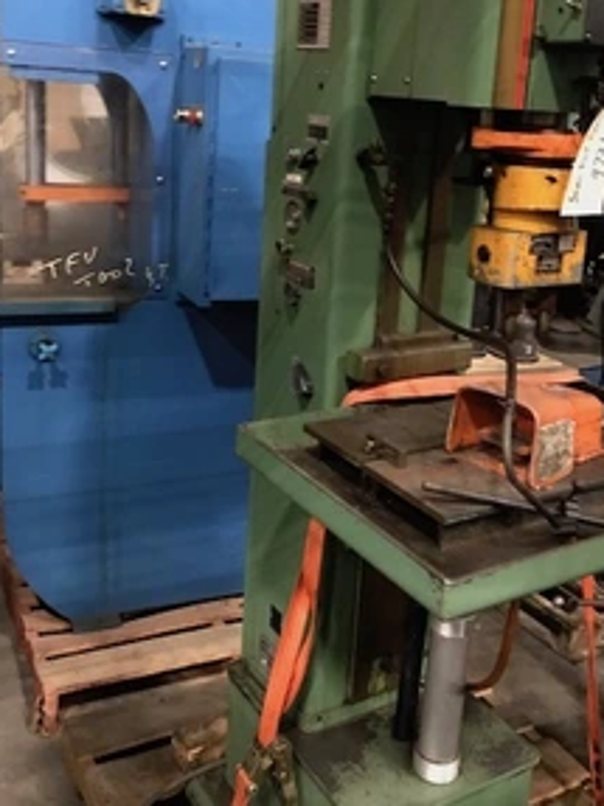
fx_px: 908
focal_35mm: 39
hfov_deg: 36.8
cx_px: 326
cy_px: 334
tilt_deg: -12.9
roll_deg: -4.9
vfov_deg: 47.7
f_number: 1.8
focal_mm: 3.99
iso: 100
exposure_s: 1/4
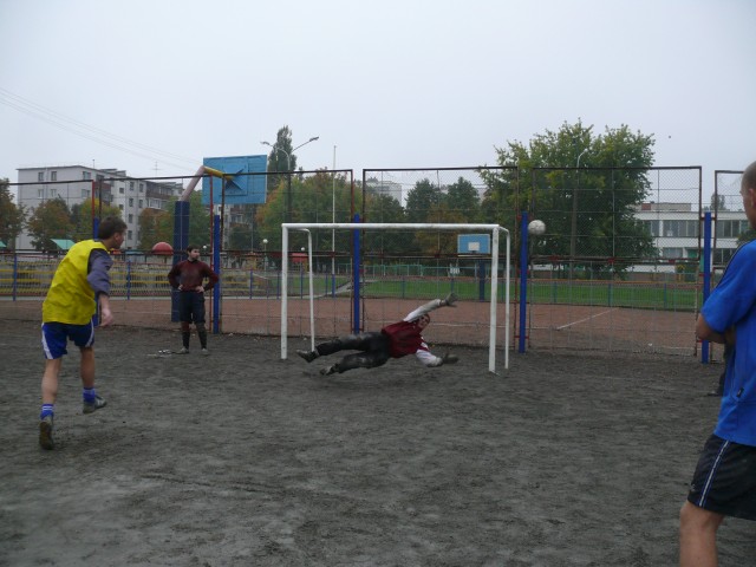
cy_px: 284
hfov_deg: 52.6
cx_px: 378
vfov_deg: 40.7
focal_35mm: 35
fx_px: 764
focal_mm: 7.4
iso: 200
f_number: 2.8
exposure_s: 1/320
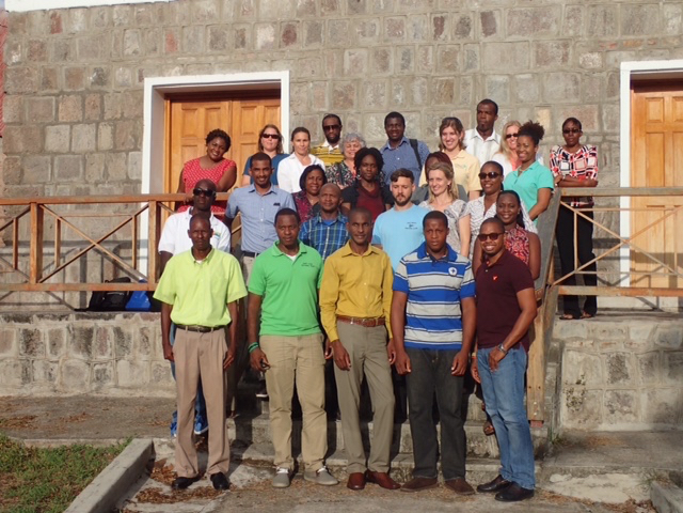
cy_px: 256
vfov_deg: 25.7
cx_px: 342
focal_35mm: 57
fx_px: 1125
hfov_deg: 33.8
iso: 160
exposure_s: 1/1000
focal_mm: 10.29
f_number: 5
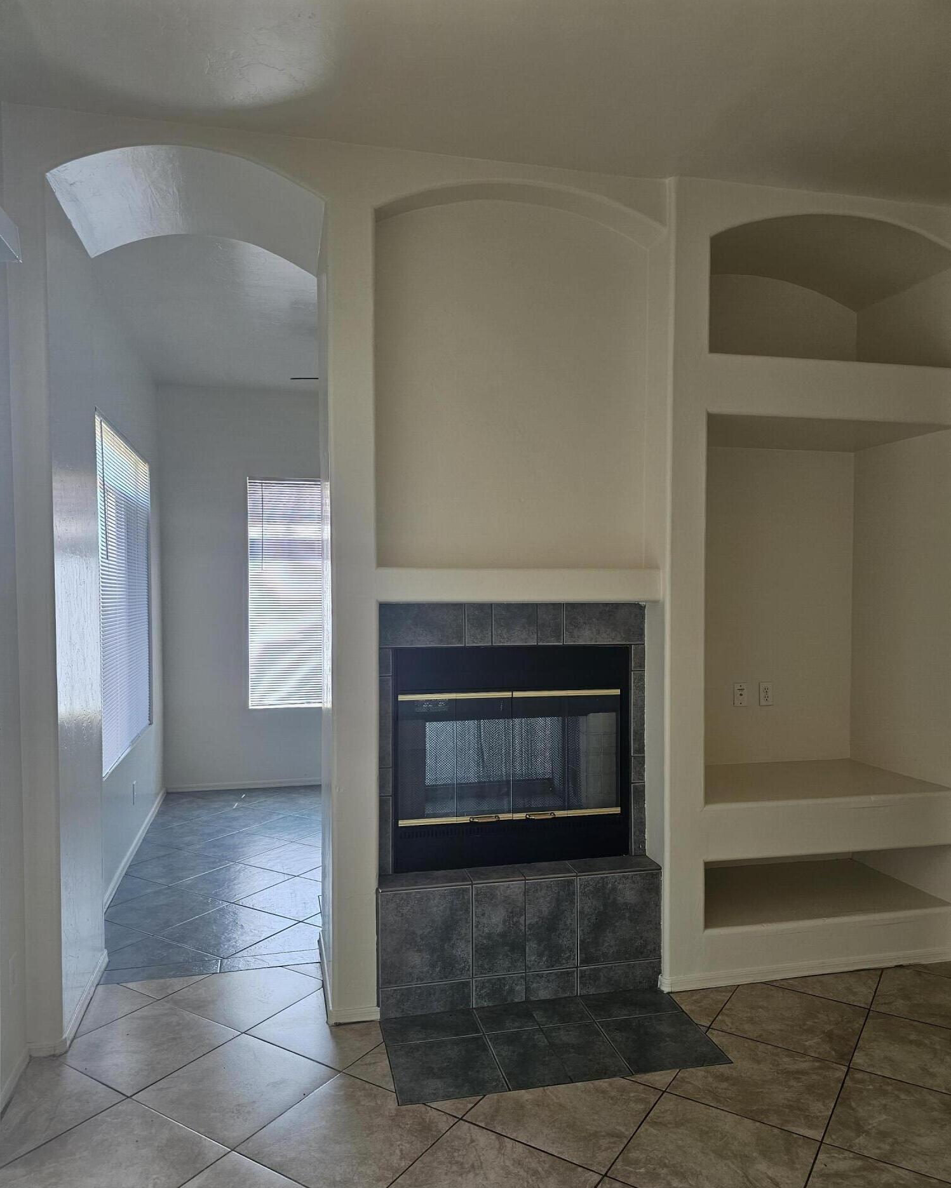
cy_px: 629
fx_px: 844
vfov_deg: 70.2
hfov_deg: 58.8
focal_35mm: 24
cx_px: 475
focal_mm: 6.3
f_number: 1.7
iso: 160
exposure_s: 1/359
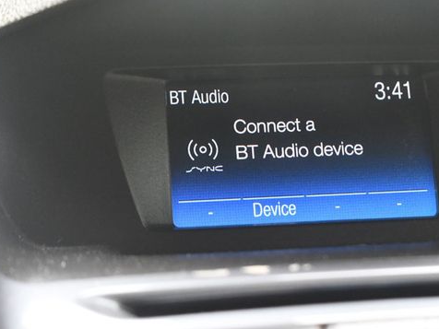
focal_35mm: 93
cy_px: 151
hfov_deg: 21.0
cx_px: 282
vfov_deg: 15.9
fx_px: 1179
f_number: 5.3
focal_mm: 48
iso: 2800
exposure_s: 1/125
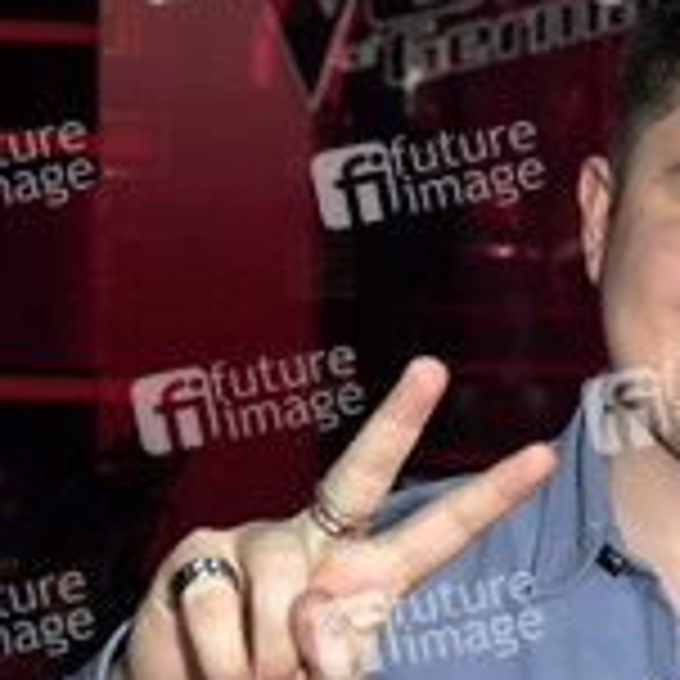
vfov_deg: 21.2
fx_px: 1800
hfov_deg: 20.3
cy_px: 513
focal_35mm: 81
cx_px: 759
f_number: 5.6
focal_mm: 32
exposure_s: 1/250
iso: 1600
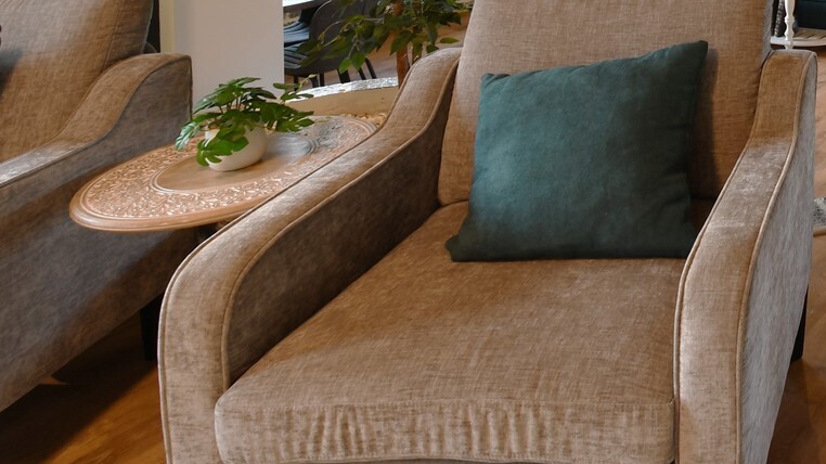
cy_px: -5
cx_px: 876
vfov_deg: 31.1
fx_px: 766
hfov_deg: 45.1
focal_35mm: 35
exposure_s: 1/2
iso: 200
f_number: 11
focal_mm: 10
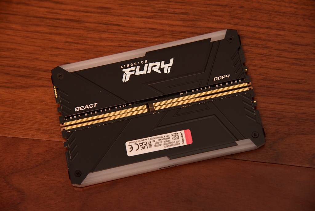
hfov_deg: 17.1
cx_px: 158
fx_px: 1051
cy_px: 106
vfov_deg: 11.4
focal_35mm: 120
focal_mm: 120
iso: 1600
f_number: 5.6
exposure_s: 1/60
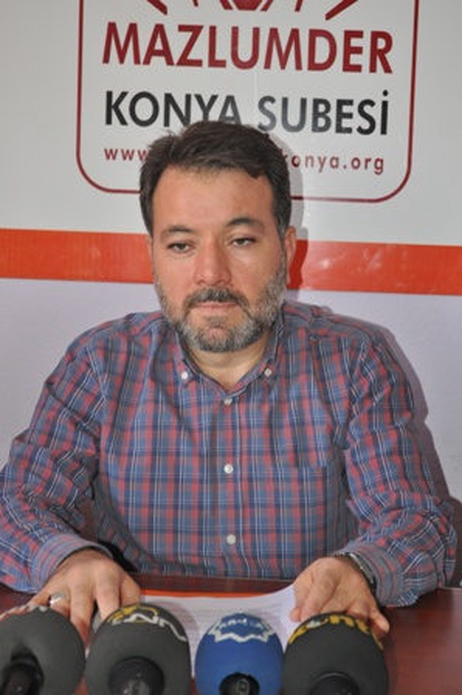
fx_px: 1590
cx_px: 231
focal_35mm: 82
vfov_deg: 24.6
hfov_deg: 16.5
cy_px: 348
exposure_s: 1/60
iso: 800
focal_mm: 55
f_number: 5.6
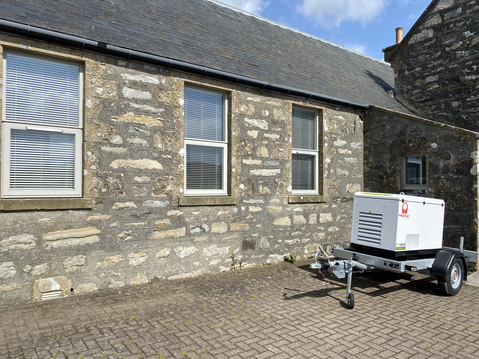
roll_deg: -1.2
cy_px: 180
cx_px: 240
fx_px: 360
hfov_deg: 67.3
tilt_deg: +2.3
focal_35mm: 26
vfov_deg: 53.1
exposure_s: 1/3610
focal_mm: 4.25
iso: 32
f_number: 1.8
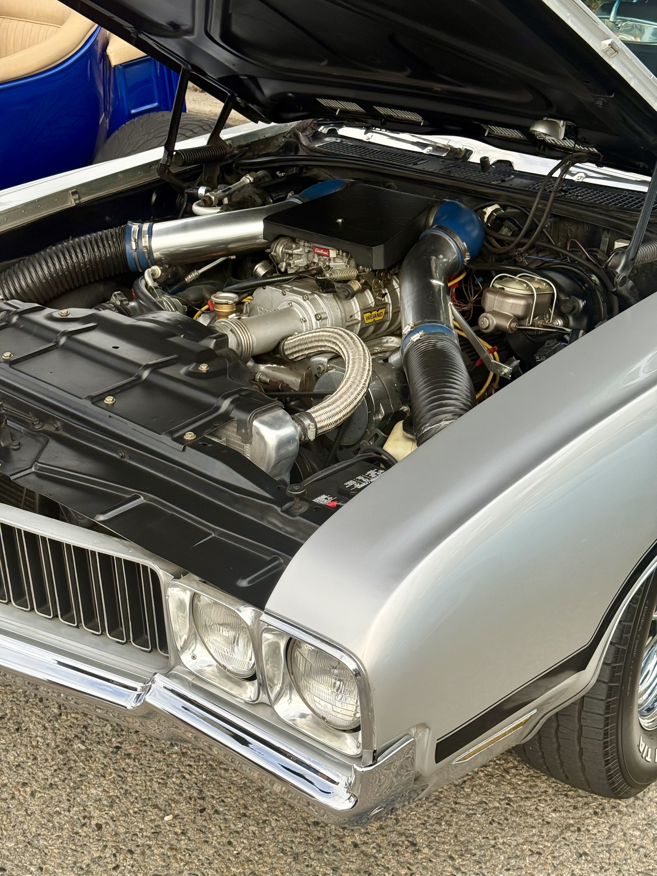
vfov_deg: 39.7
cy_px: 438
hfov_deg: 30.3
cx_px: 328
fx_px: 1215
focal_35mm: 48
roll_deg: +0.1
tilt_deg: -27.8
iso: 64
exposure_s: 1/310
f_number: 1.78
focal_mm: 6.76
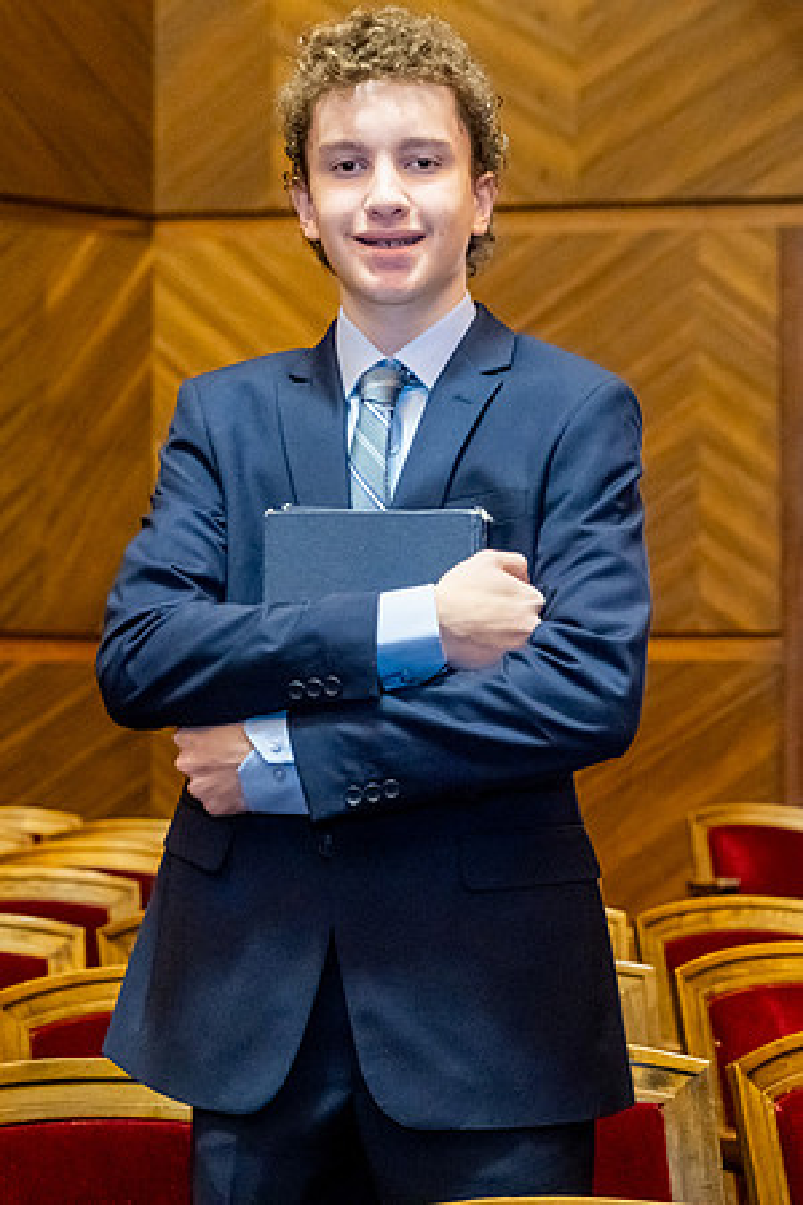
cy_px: 602
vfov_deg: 25.5
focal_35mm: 79
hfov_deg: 17.0
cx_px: 634
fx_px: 2660
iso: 2000
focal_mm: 35.3
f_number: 2.8
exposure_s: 1/60
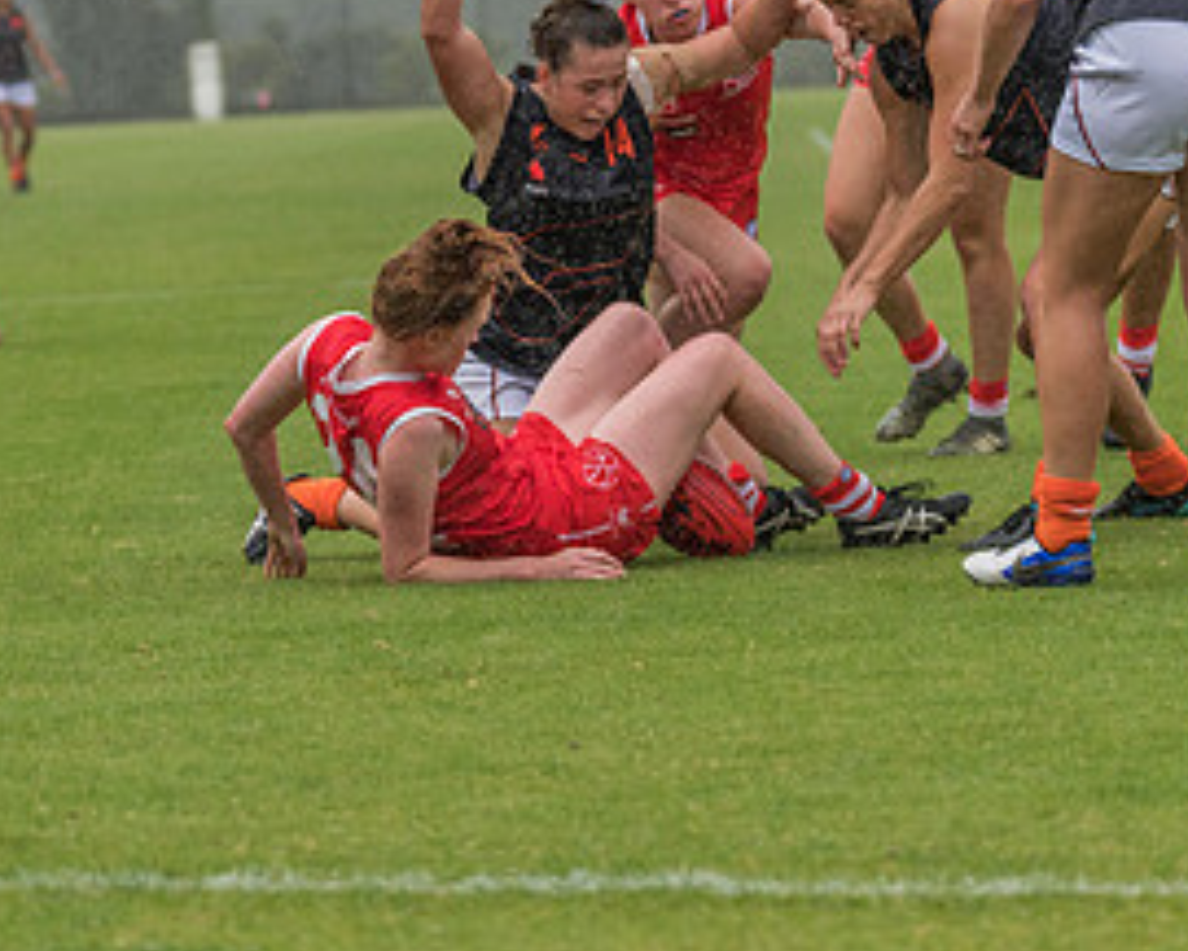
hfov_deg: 6.2
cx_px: 491
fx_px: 10904
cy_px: 174
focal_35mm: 310
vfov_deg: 5.0
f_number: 5
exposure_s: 1/1600
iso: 720
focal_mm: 150
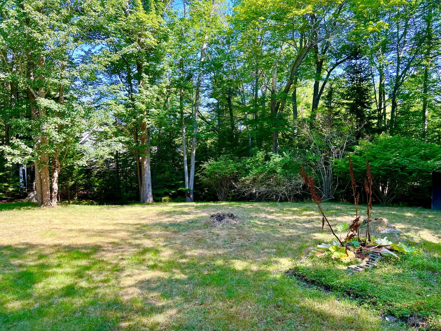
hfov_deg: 67.3
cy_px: 166
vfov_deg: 53.1
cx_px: 220
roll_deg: -0.2
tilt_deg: -1.3
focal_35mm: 26
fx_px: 331
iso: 50
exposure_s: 1/424
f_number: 1.5
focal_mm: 5.7
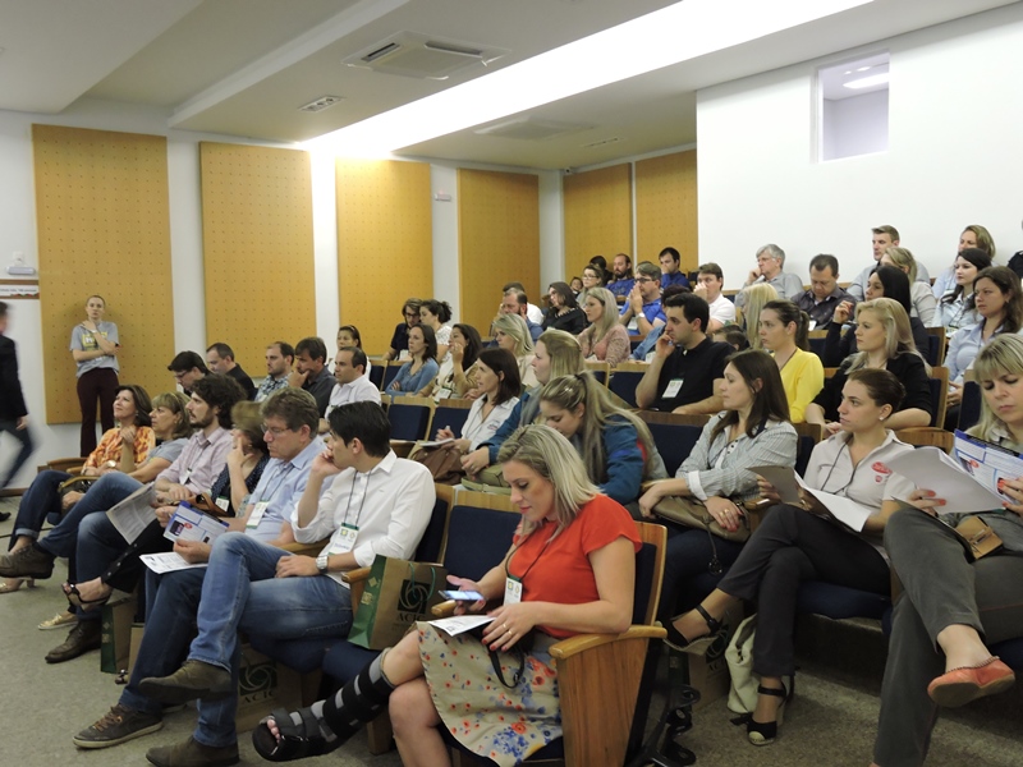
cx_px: 512
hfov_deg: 55.4
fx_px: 975
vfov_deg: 42.9
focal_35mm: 33
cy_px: 384
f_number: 3.6
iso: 400
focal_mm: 5.9
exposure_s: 1/13
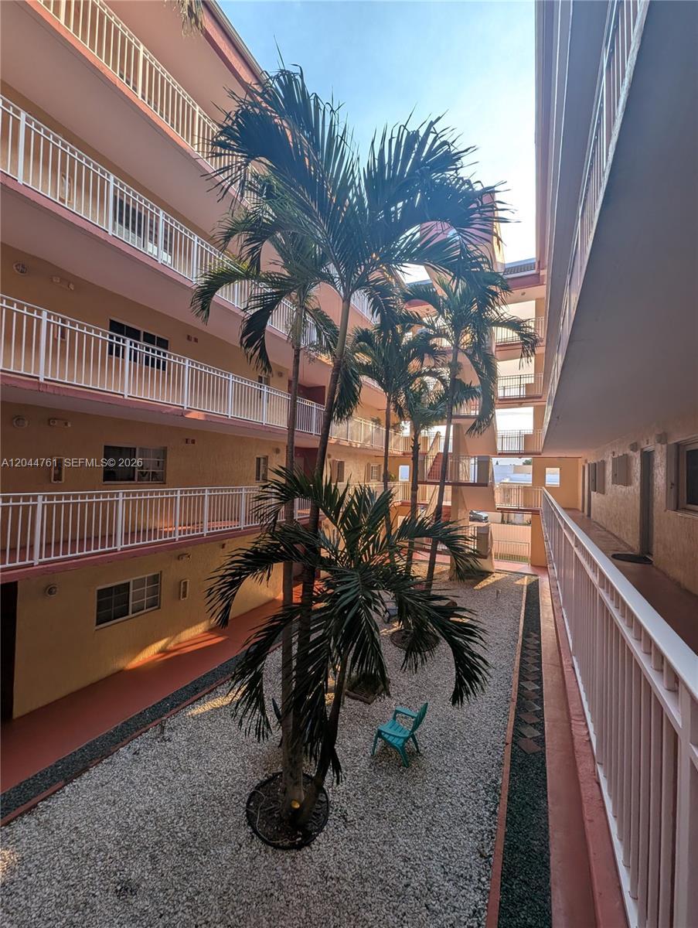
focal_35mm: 13
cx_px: 349
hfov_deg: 90.0
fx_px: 349
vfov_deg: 106.1
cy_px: 464
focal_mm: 1.95
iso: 42
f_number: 2.2
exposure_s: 1/542
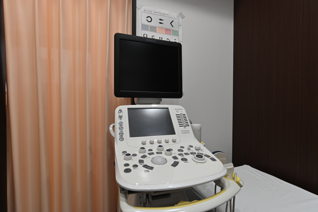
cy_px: 106
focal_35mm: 18
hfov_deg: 90.0
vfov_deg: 67.4
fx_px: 159
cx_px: 159
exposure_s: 1/80
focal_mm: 18
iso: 1000
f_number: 6.3
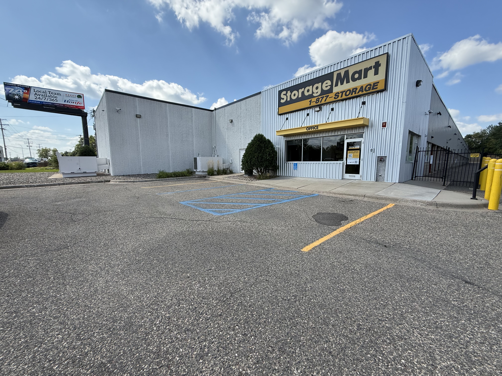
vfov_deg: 85.7
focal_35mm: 14
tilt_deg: -7.4
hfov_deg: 102.1
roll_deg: -0.1
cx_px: 251
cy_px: 188
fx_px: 203
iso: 64
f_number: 2.2
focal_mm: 2.22
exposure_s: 1/1312
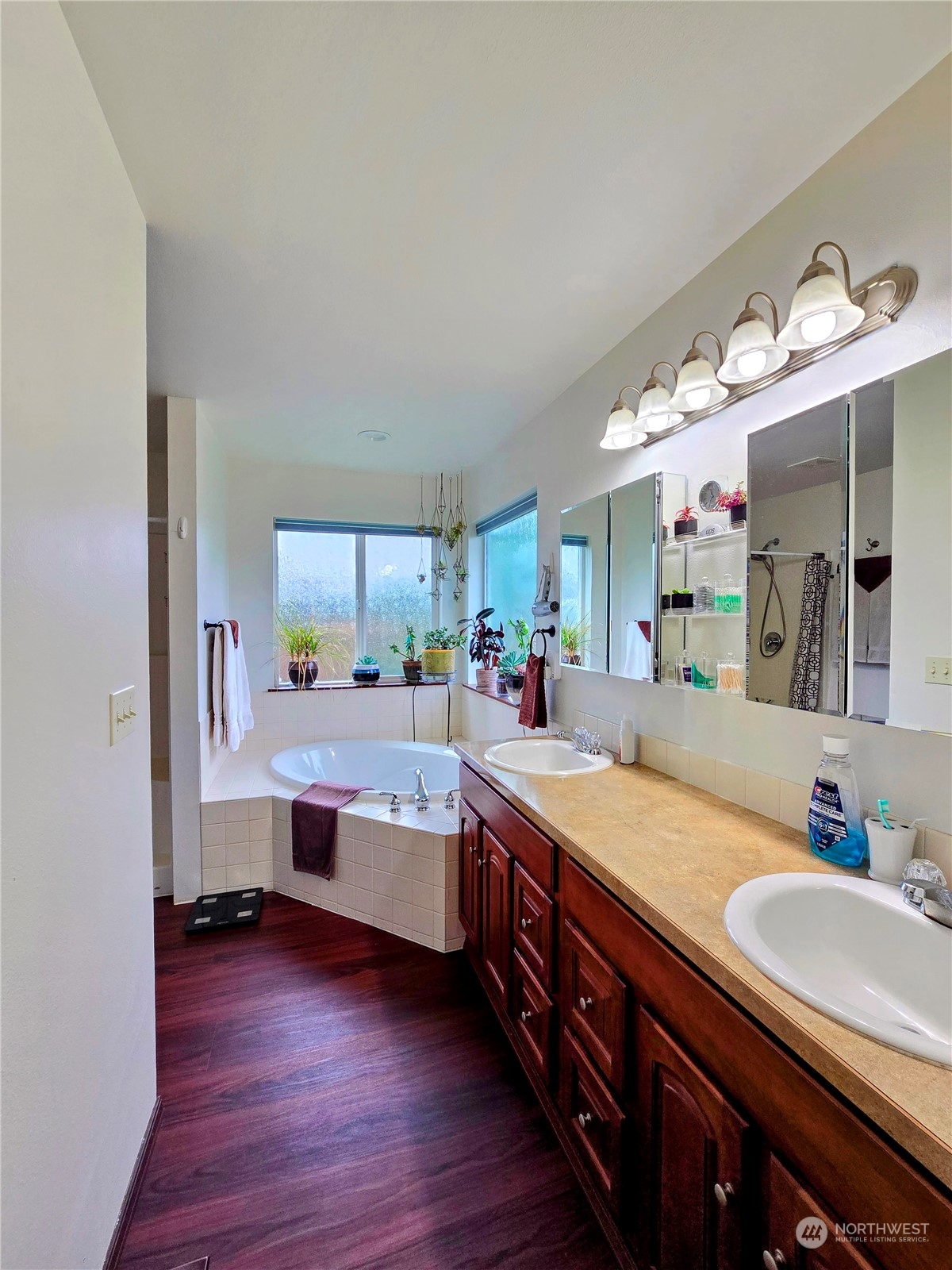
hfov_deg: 89.9
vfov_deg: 106.2
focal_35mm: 13
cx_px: 476
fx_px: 477
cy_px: 635
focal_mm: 2.2
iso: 80
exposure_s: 1/120
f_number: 2.2
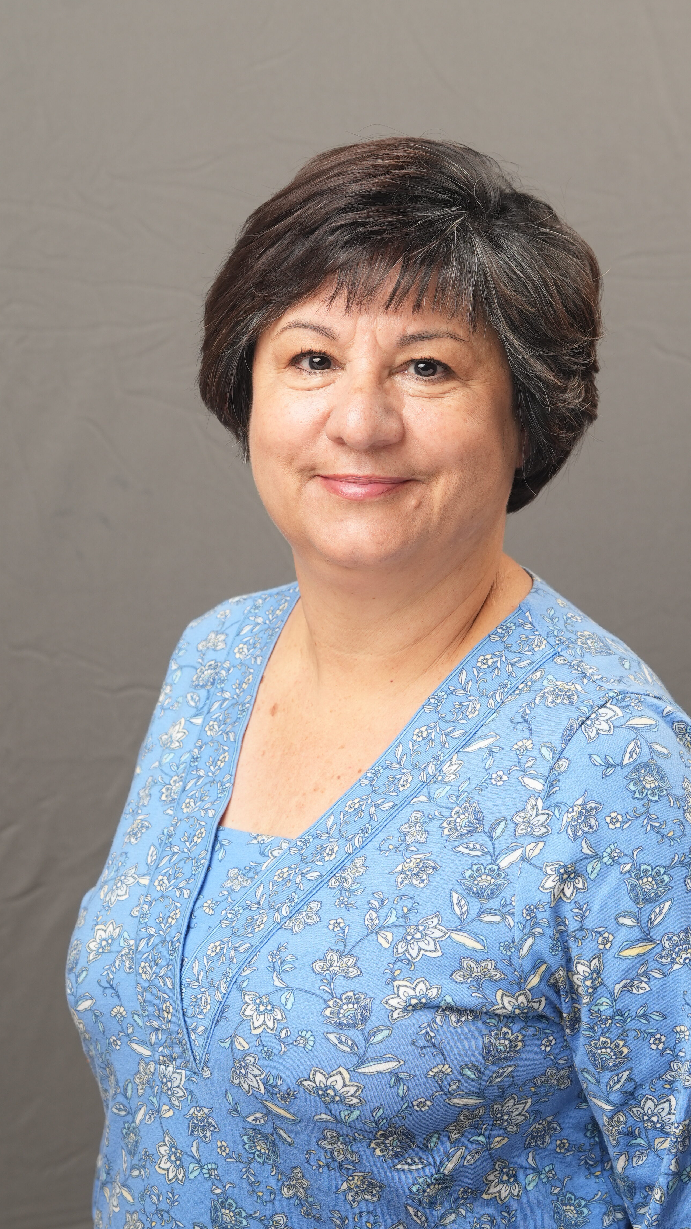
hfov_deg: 13.3
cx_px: 395
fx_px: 2964
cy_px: 620
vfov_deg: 23.4
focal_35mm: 91
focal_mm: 57.6
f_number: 5.6
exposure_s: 1/250
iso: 200
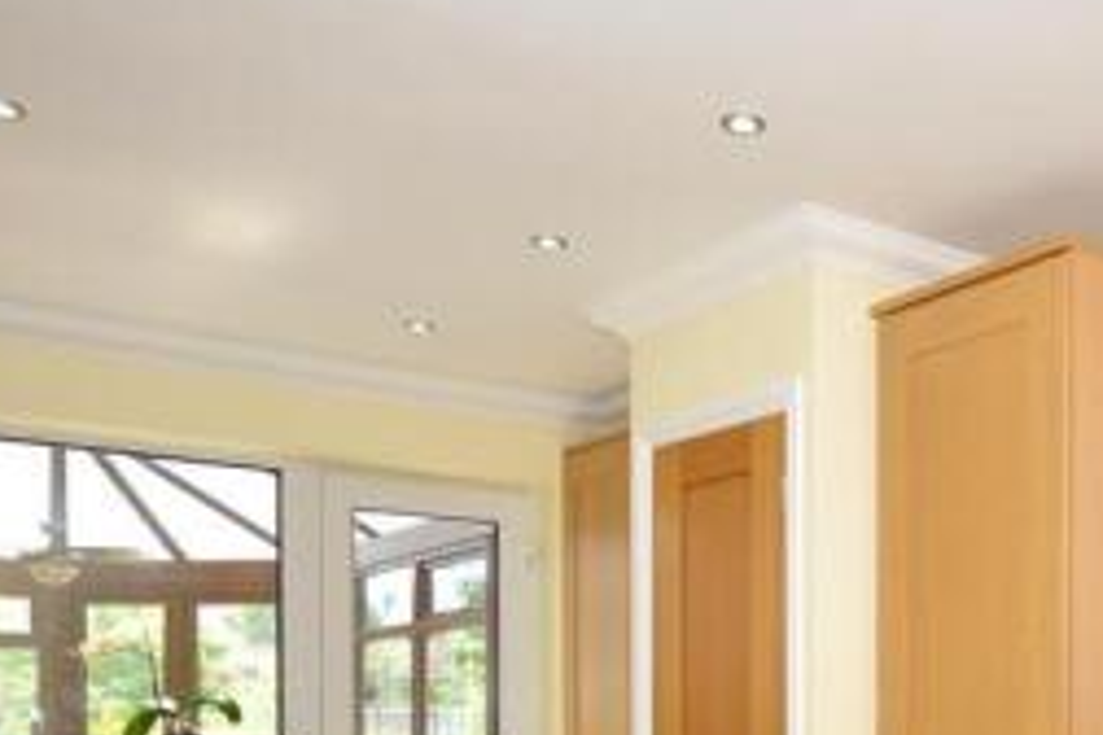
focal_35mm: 39
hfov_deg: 43.9
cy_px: 766
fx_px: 1195
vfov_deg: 31.2
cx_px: 1046
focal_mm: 10
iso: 200
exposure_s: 1/80
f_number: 4
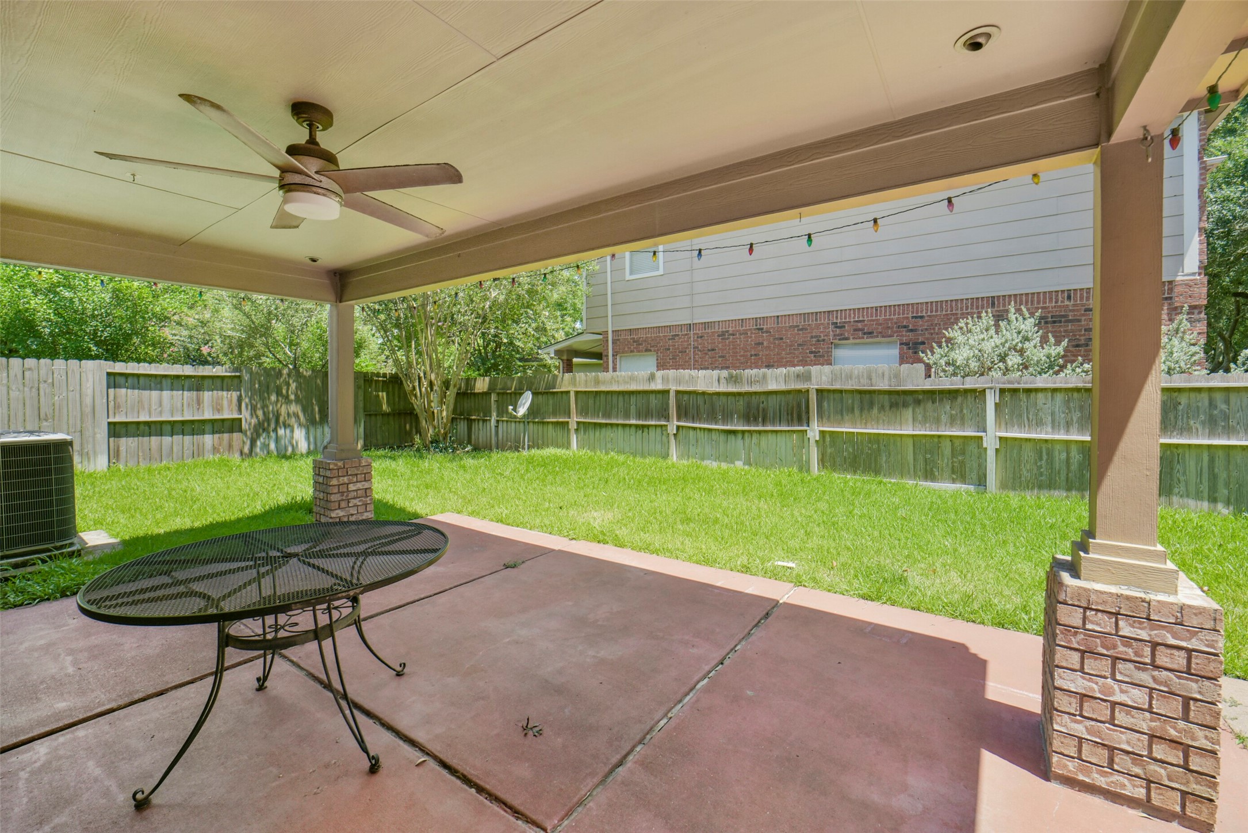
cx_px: 624
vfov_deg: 81.2
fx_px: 485
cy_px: 416
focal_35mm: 14
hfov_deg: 104.2
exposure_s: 1/320
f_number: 11
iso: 500
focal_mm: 14
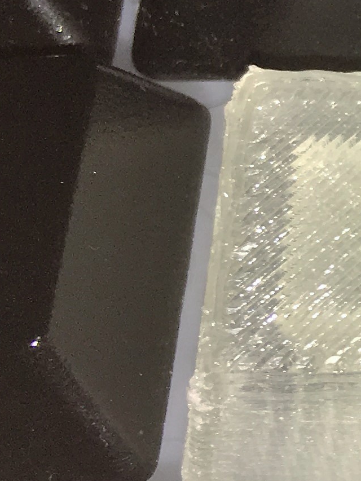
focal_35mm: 137
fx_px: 1905
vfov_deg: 14.4
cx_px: 949
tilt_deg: -62.9
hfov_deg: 9.3
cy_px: 205
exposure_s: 1/208
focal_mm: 4.15
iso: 25
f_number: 2.2
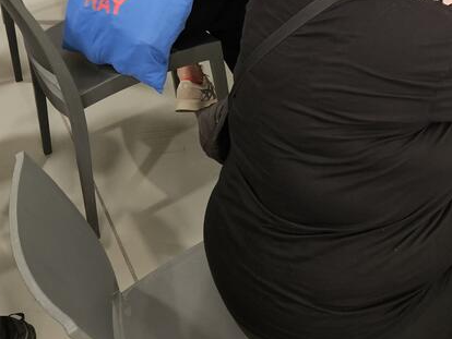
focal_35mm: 64
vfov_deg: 21.7
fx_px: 836
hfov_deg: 29.1
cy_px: -41
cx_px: 402
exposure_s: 1/100
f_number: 1.8
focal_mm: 5.4
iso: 160
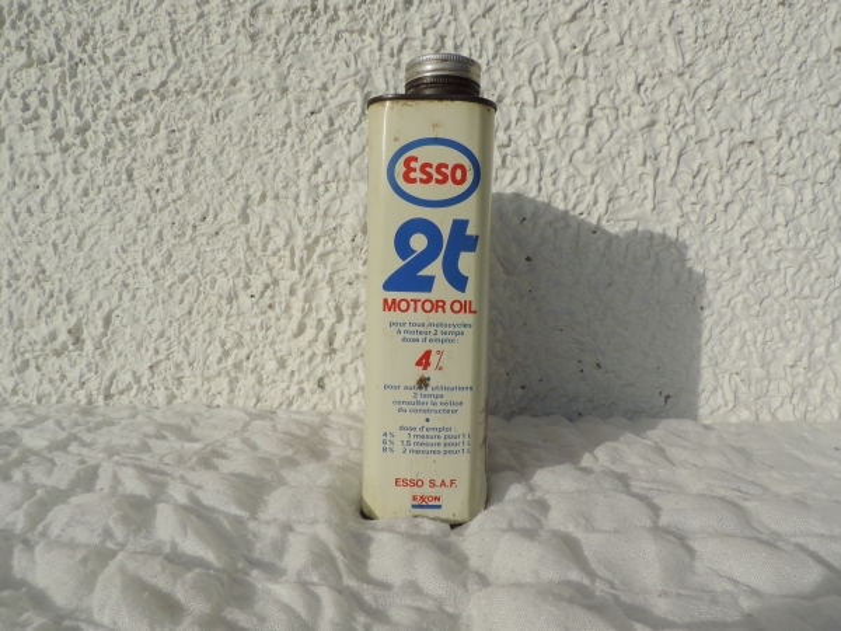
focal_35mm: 24
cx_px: 420
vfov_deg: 56.8
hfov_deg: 71.6
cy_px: 316
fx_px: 583
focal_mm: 4.3
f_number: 3.7
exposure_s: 1/1600
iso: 80
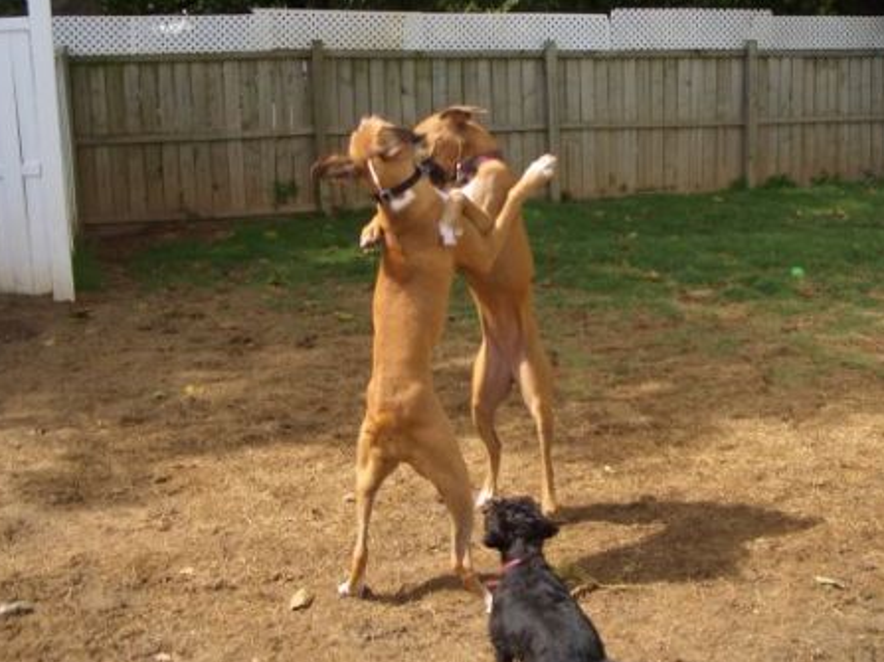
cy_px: 253
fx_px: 1200
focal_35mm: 47
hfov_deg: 40.3
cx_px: 520
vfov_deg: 30.7
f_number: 2.6
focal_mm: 5.8
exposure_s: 1/400
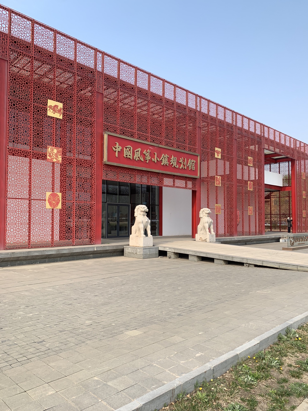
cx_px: 154
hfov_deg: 53.1
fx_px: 308
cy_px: 206
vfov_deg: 67.3
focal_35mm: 26
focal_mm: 4.25
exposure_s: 1/842
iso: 25
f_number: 1.8
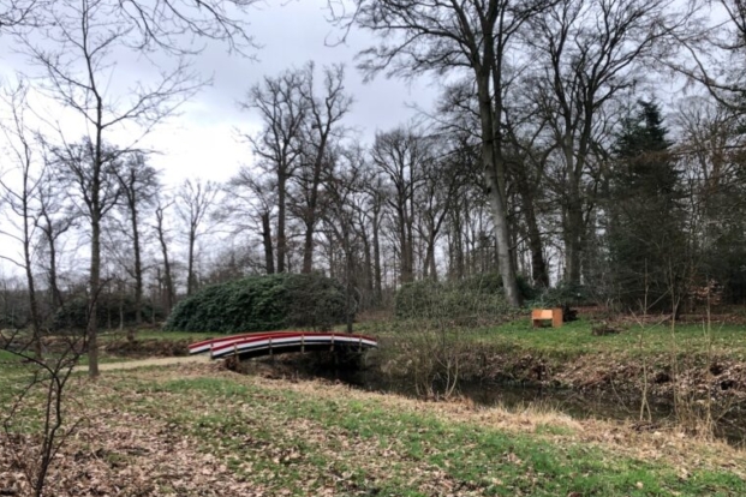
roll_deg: +1.6
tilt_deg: +3.2
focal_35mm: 30
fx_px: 622
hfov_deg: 61.9
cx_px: 369
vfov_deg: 43.5
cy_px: 279
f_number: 1.8
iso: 64
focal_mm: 4
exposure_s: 1/120
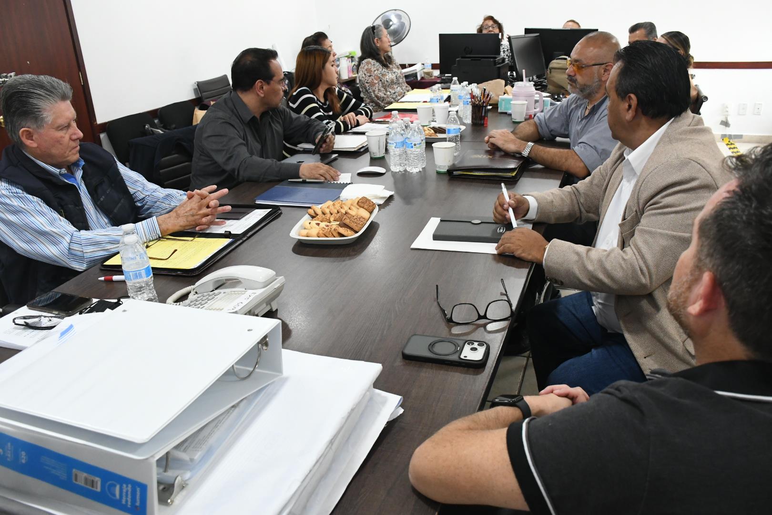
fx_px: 579
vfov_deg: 47.9
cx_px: 386
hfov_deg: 67.4
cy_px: 258
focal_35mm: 27
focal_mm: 18
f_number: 5.6
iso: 3200
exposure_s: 1/125
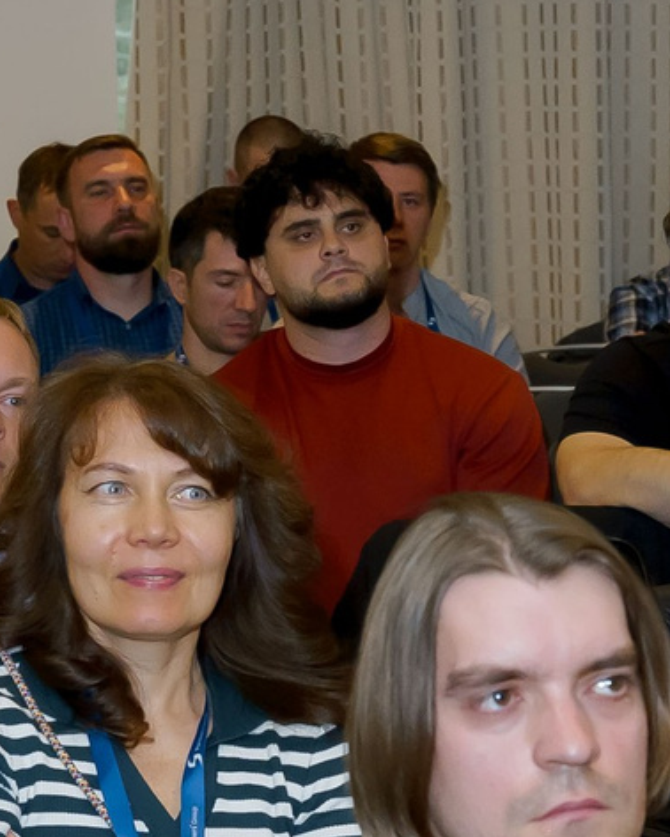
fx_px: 4409
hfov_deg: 8.7
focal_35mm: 178
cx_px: 190
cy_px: 685
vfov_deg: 10.8
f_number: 4.5
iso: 1600
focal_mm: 35
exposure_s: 1/125
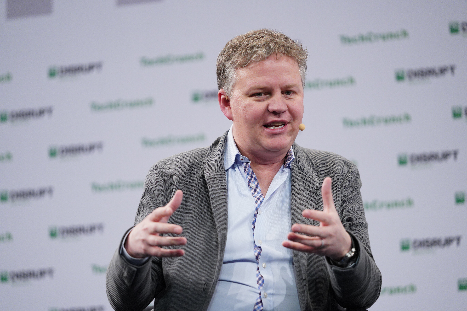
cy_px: 156
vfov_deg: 6.9
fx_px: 2594
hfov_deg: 10.3
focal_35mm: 200
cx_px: 234
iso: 2000
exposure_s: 1/500
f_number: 2.8
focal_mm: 200
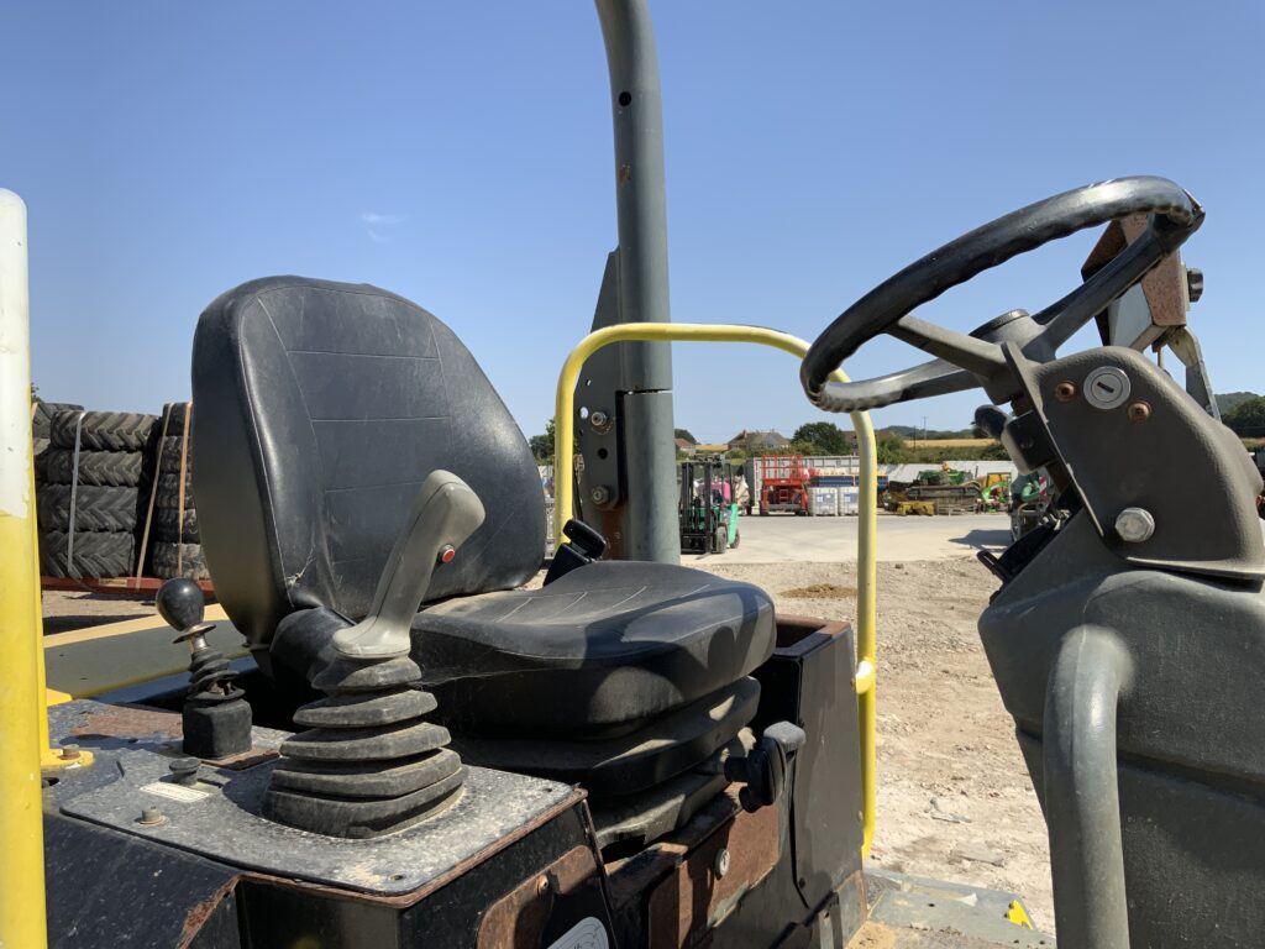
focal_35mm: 29
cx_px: 632
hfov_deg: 61.7
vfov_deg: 48.2
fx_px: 1060
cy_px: 474
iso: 16
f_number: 1.8
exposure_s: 1/1675
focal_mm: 3
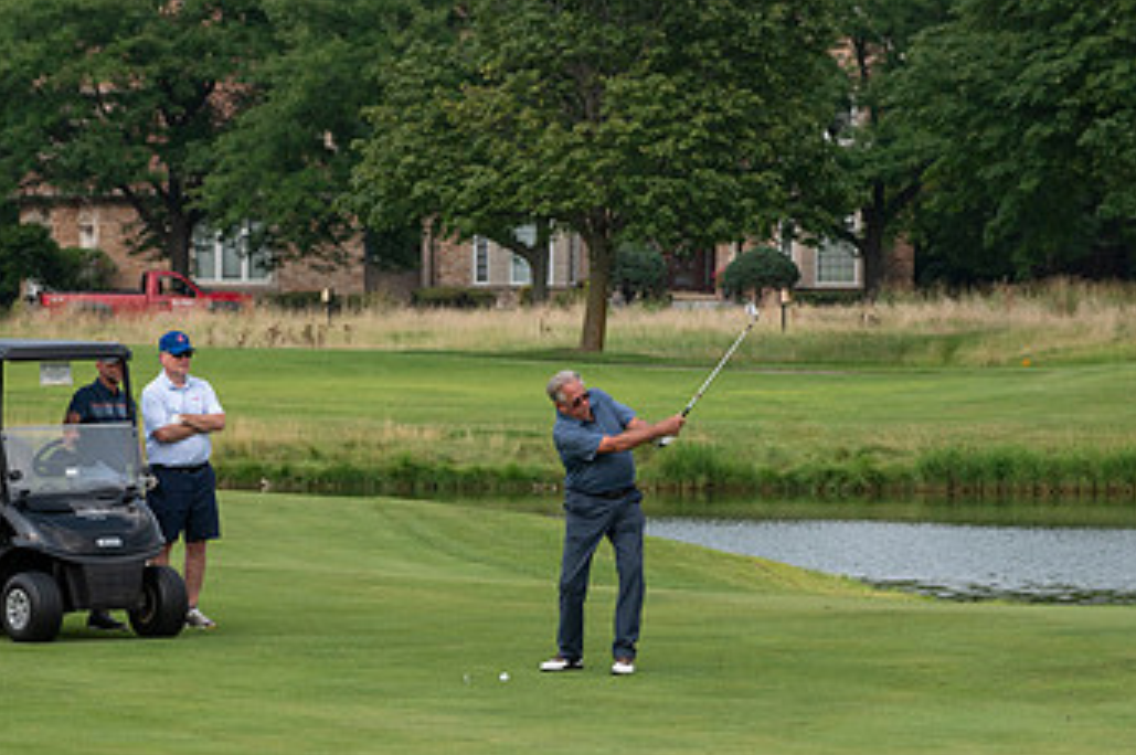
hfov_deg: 6.1
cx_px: 391
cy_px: 561
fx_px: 10687
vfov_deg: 4.0
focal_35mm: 339
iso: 250
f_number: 5
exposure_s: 1/1250
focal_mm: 200
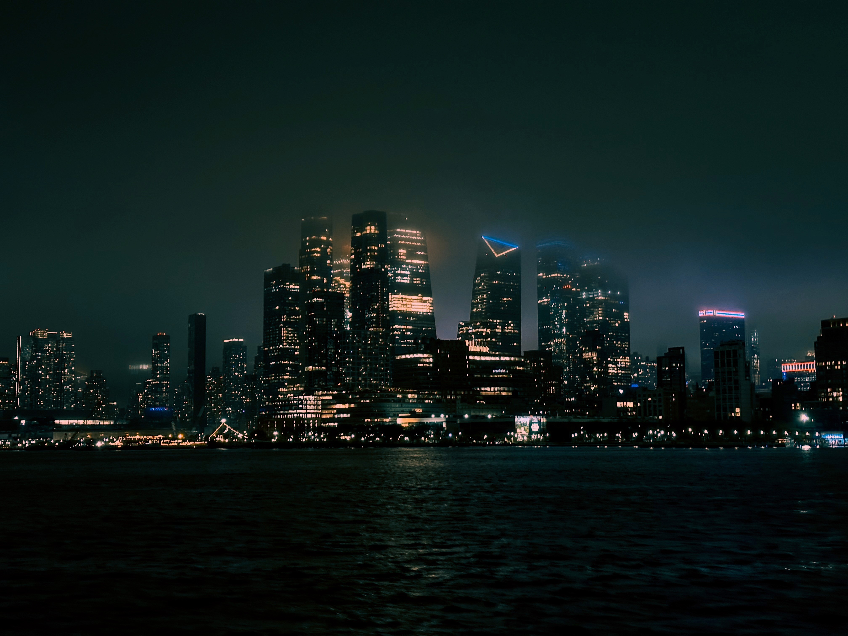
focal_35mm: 48
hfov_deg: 39.7
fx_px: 1176
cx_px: 424
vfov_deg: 30.3
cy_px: 318
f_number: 1.78
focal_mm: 6.86
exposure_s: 1/24
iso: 640
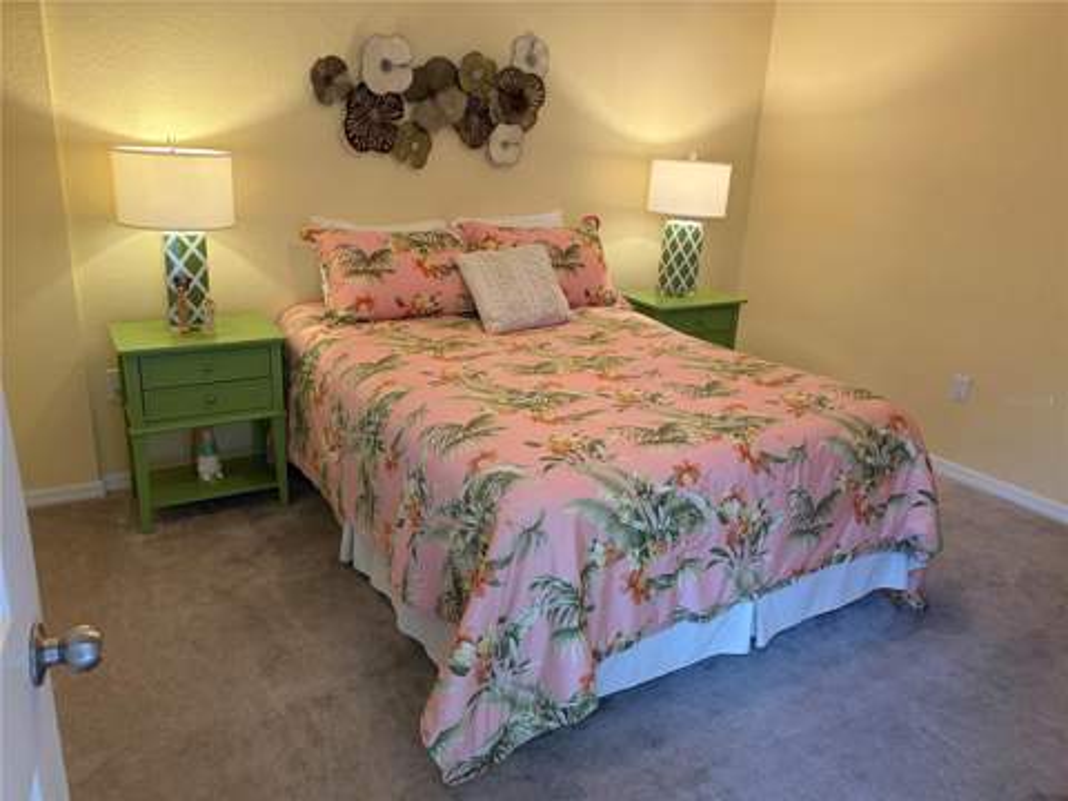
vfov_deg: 53.1
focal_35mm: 26
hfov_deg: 67.3
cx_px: 534
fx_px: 802
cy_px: 400
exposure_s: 1/60
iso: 160
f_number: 1.6
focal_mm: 5.96
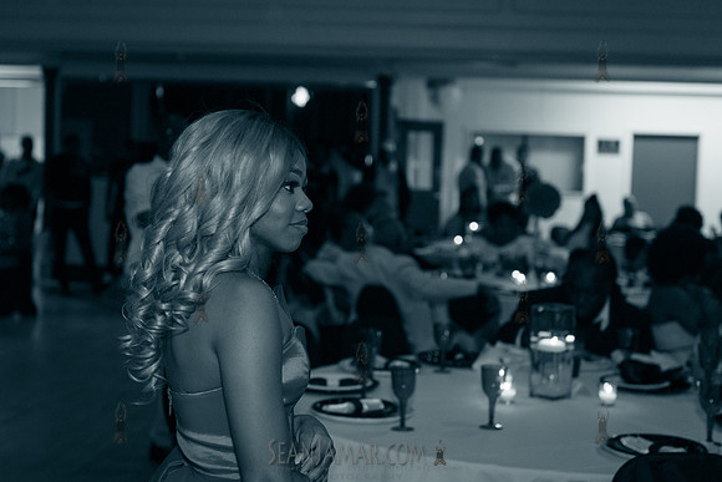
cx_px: 361
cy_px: 241
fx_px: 1223
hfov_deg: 32.9
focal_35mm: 61
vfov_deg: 22.3
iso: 2000
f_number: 3.5
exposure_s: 1/250
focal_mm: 55
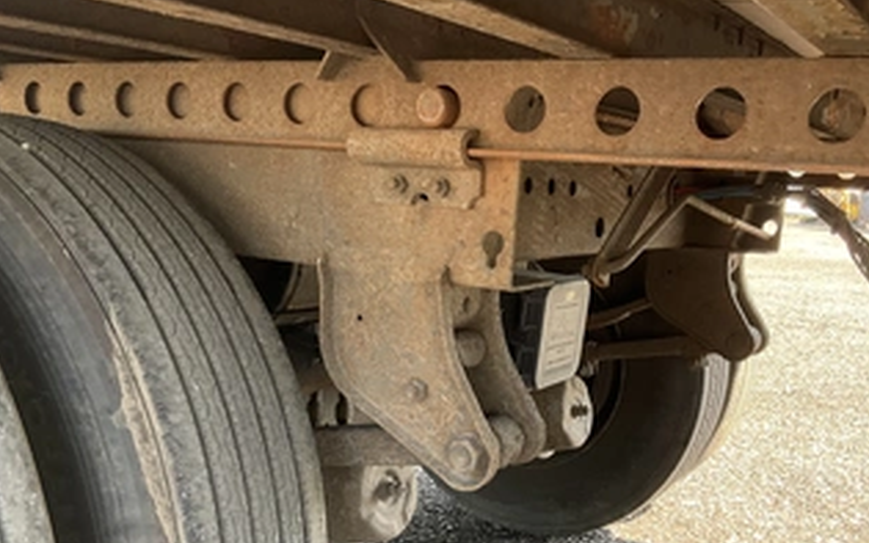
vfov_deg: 32.3
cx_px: 477
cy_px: 397
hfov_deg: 50.3
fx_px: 924
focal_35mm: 39
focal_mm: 3
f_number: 1.8
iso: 50
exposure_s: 1/122
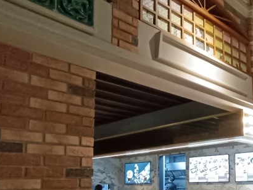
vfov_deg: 34.9
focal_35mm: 40
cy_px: 149
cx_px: 229
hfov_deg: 42.8
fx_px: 292
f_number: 2.2
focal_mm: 1.66
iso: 539
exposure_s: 1/60
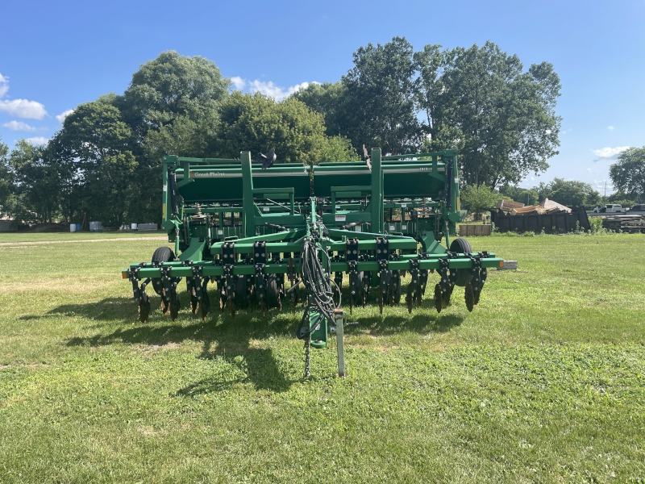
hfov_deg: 67.3
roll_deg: +0.8
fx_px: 484
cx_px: 322
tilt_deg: -3.5
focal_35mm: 26
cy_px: 242
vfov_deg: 53.1
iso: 32
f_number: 1.6
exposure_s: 1/1949
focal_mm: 4.2
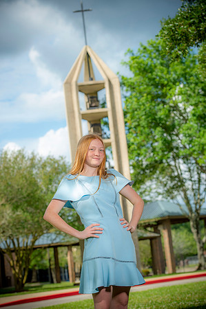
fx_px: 731
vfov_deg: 23.9
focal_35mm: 85
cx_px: 103
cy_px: 154
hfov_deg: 16.0
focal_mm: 85
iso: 80
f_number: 5.6
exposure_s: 1/250
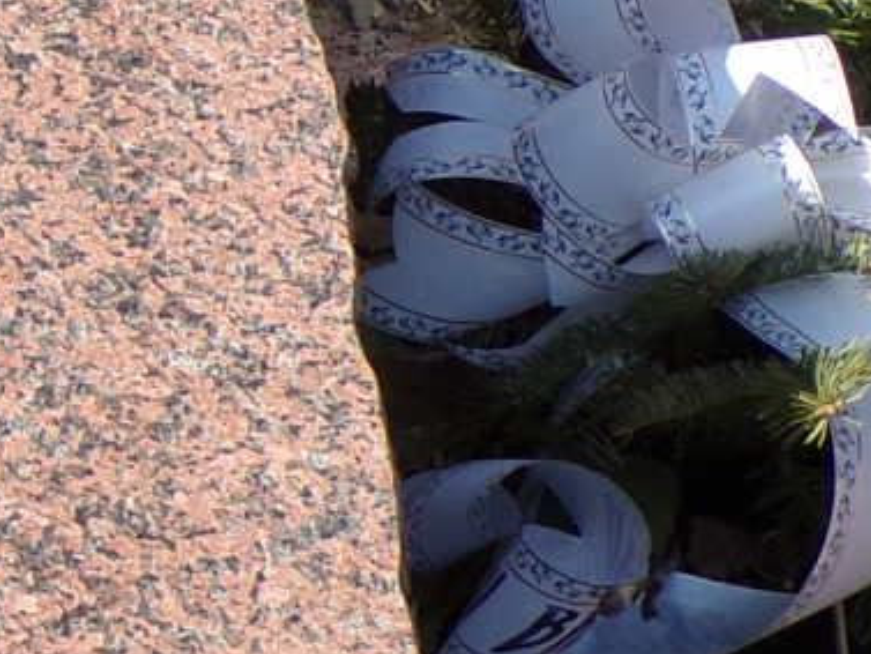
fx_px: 5059
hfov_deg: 9.2
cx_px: -920
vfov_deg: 7.4
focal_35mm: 201
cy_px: 663
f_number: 4.7
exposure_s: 1/280
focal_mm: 6.6
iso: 80
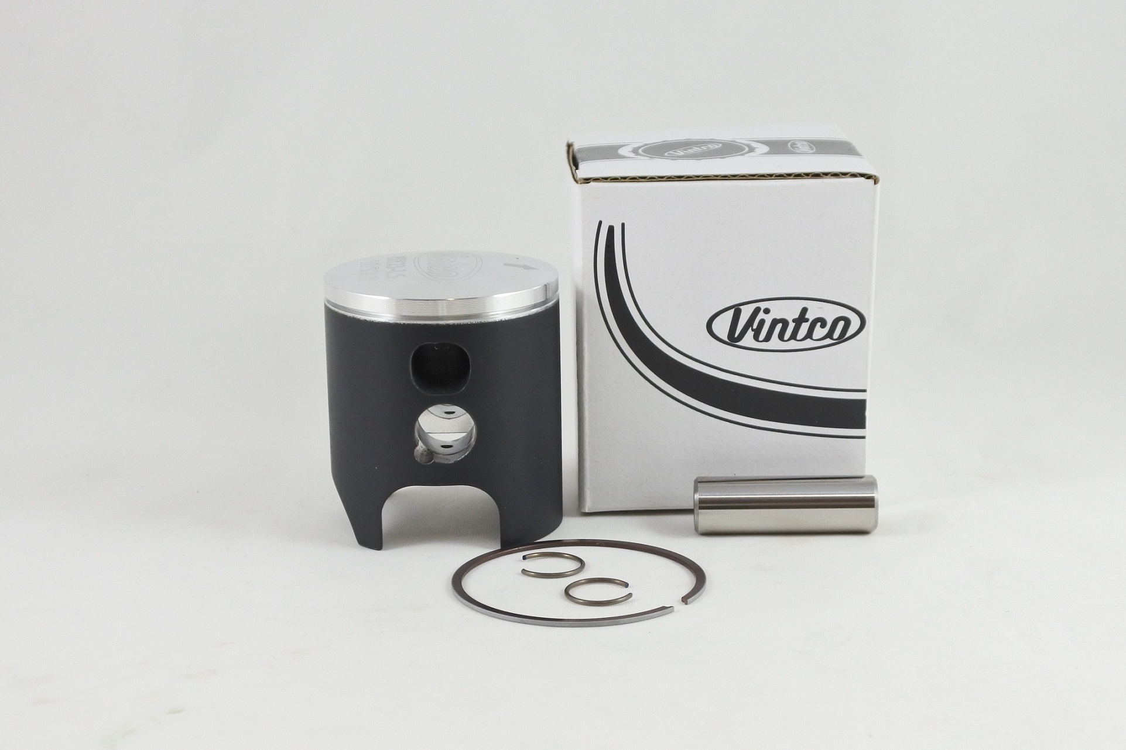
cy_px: 375
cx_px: 563
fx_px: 1439
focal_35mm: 46
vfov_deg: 29.2
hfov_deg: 42.7
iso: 560
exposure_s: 1/125
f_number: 4.5
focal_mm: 17.2
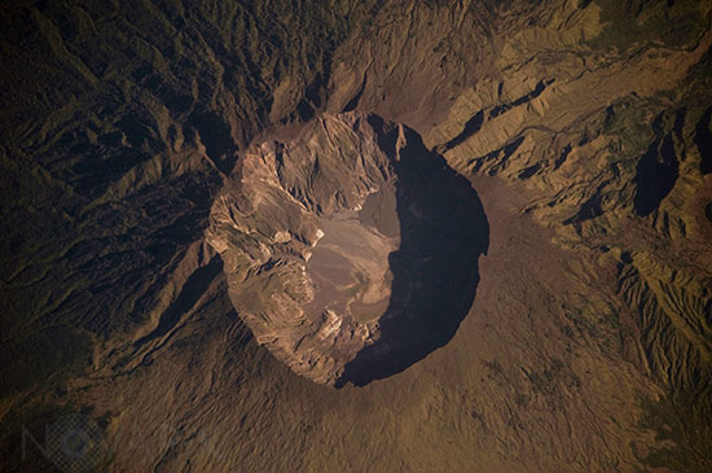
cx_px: 356
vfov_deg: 1.7
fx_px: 15799
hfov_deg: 2.6
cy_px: 236
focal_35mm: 800
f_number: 5.6
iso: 200
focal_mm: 800
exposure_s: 1/2500
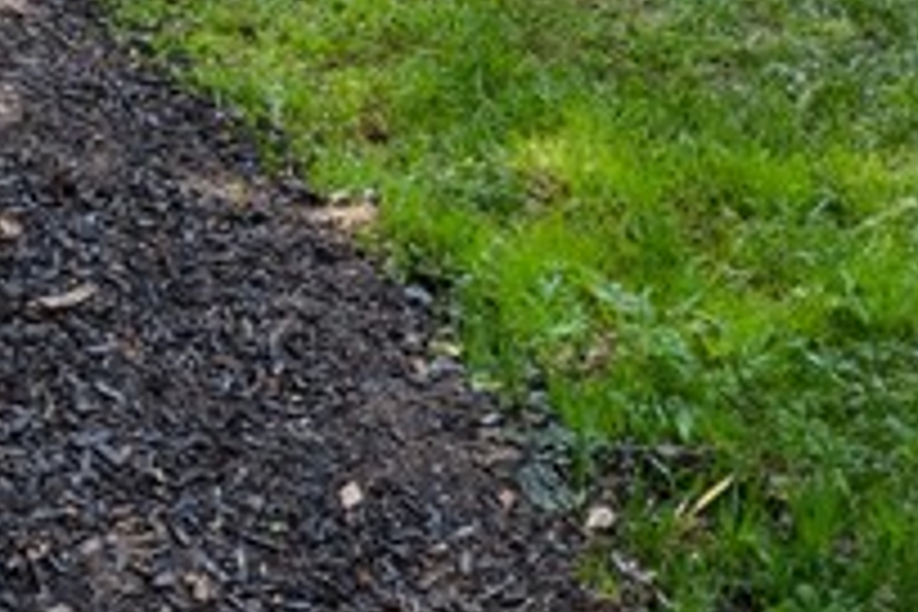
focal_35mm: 112
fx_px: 2856
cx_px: 783
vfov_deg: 10.2
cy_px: -968
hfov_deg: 18.0
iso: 100
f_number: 7.1
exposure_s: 1/40
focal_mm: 14
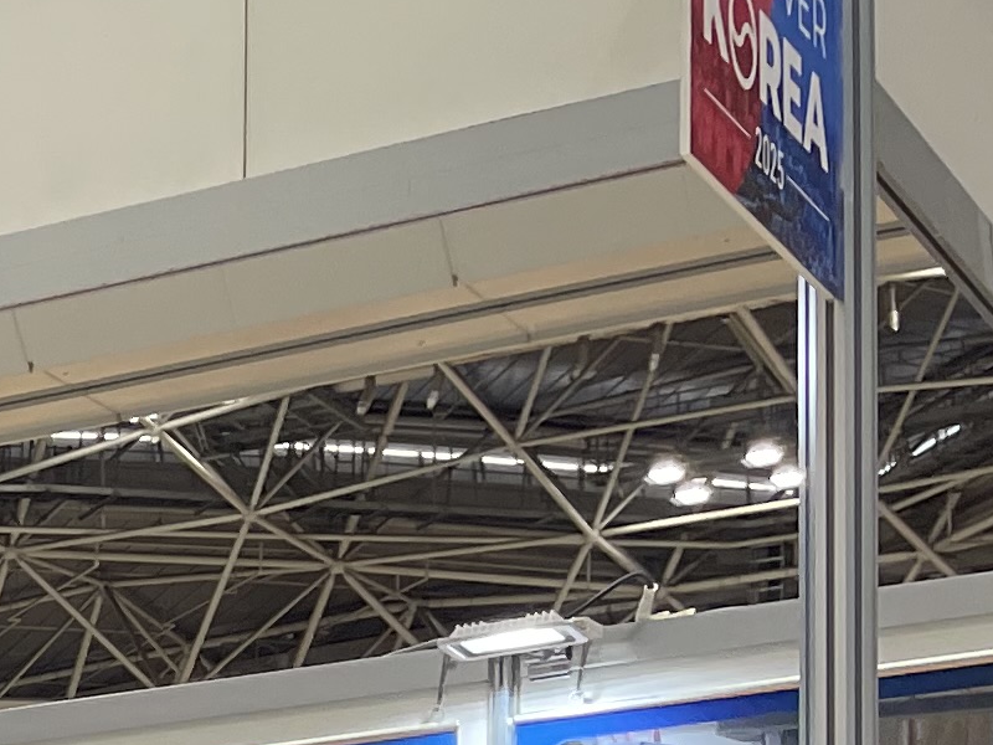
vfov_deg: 10.7
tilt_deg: -1.4
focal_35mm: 126
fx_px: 3614
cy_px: 1502
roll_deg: -1.2
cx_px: -1061
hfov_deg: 13.2
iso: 80
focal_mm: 5.1
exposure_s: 1/100
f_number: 1.6
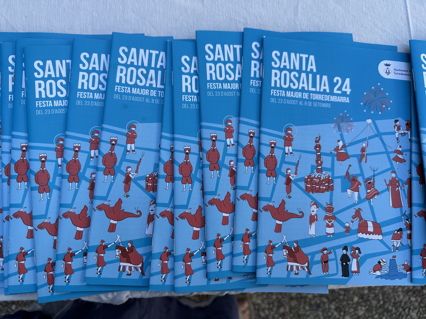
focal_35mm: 24
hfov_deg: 71.6
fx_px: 295
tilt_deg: -82.7
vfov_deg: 56.8
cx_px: 213
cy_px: 160
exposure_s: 1/1321
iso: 80
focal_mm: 6.86
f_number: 1.78
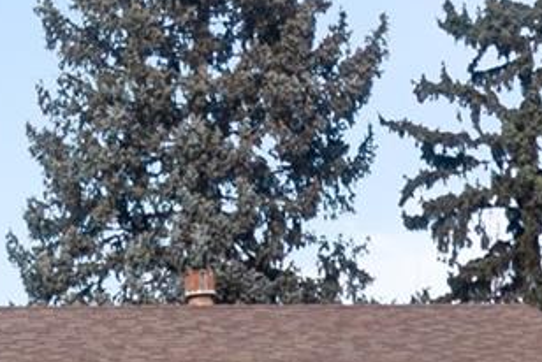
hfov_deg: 10.3
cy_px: 358
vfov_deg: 7.3
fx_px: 2818
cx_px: -477
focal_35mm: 187
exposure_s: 1/640
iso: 200
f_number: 4.5
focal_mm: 24
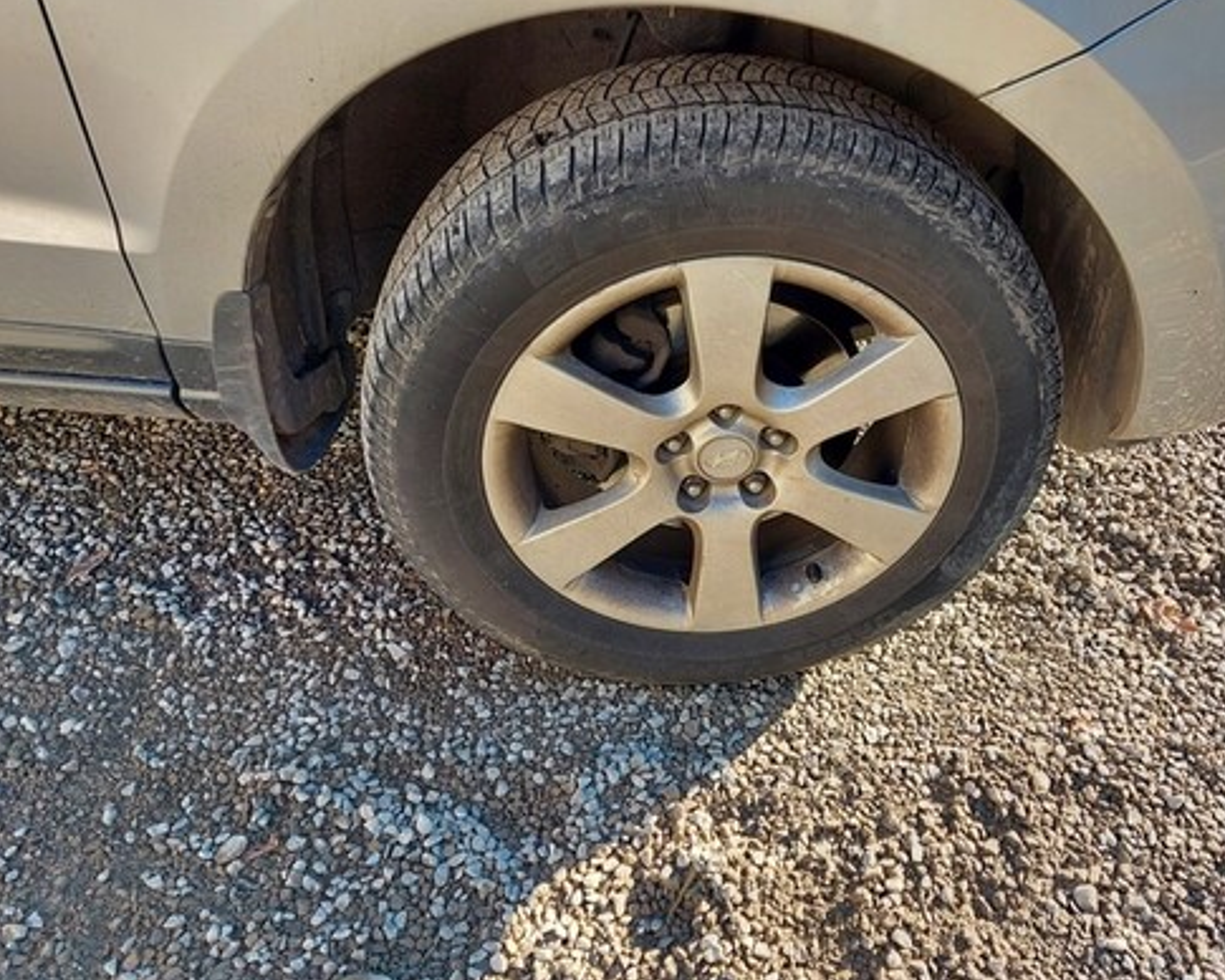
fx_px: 1051
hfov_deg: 60.0
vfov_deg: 50.0
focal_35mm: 29
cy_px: 472
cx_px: 732
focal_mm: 5.23
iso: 32
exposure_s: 1/131
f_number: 1.8
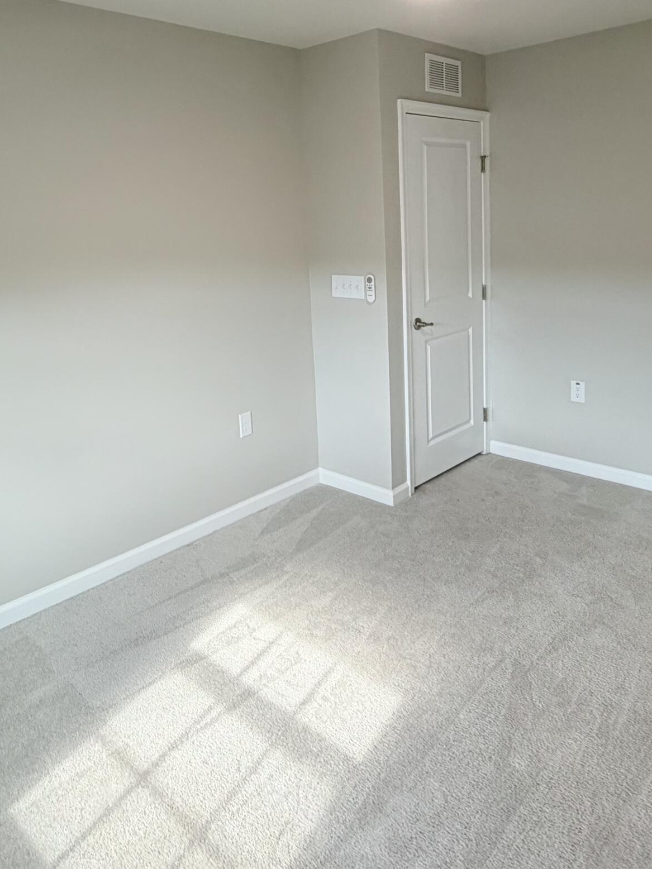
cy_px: 297
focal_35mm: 27
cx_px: 274
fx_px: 678
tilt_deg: -7.6
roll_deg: +3.3
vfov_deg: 63.8
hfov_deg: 51.1
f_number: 2.2
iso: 250
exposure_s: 1/121
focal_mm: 2.22
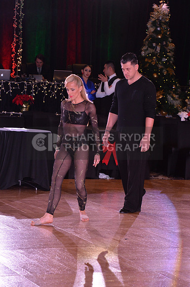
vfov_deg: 14.2
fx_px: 1151
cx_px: 95
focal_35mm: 145
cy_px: 144
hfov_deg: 9.4
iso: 2000
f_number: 7.1
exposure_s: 1/250
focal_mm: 145
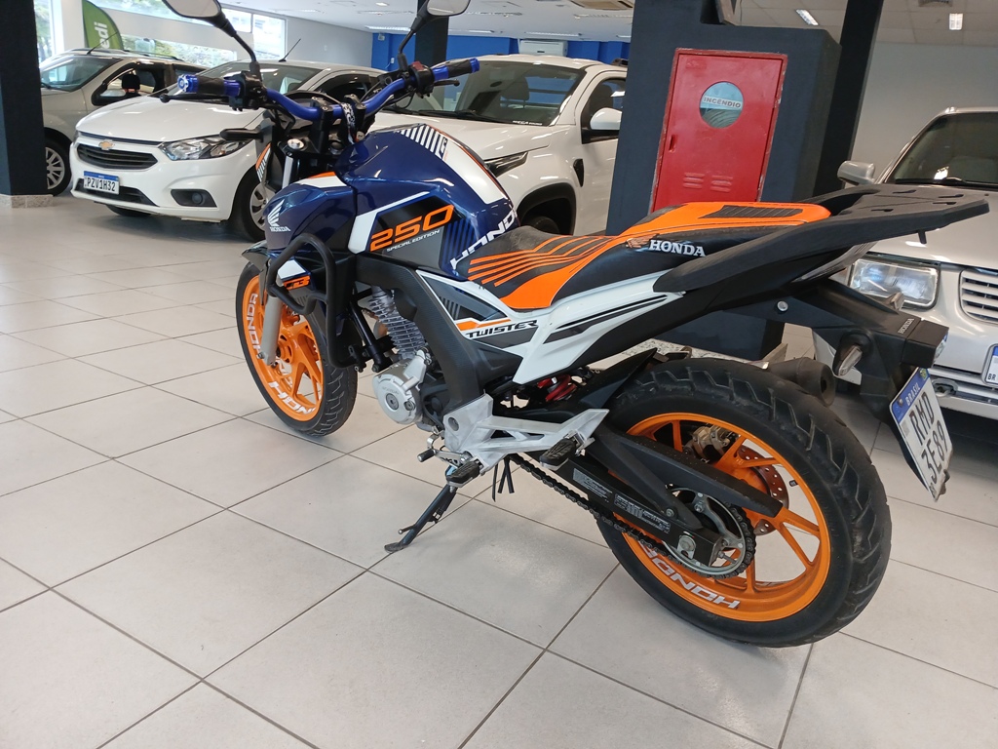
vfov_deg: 53.1
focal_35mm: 26
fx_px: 750
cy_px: 374
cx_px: 499
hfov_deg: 67.3
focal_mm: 3.98
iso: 125
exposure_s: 1/60
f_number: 1.8
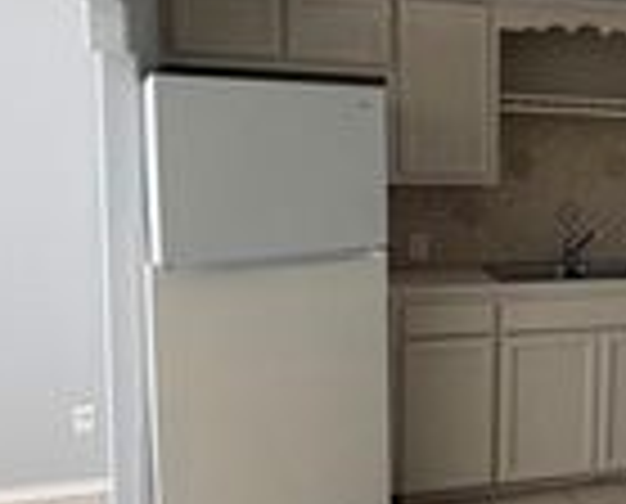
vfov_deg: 30.9
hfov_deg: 32.7
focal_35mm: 49
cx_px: 707
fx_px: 910
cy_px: 223
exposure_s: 1/121
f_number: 2.2
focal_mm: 2.22
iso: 80
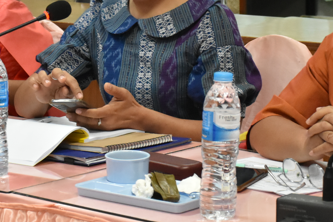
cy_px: 92
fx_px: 1415
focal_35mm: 153
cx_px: 188
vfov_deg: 9.0
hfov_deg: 13.4
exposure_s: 1/160
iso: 3200
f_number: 6.3
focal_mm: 42
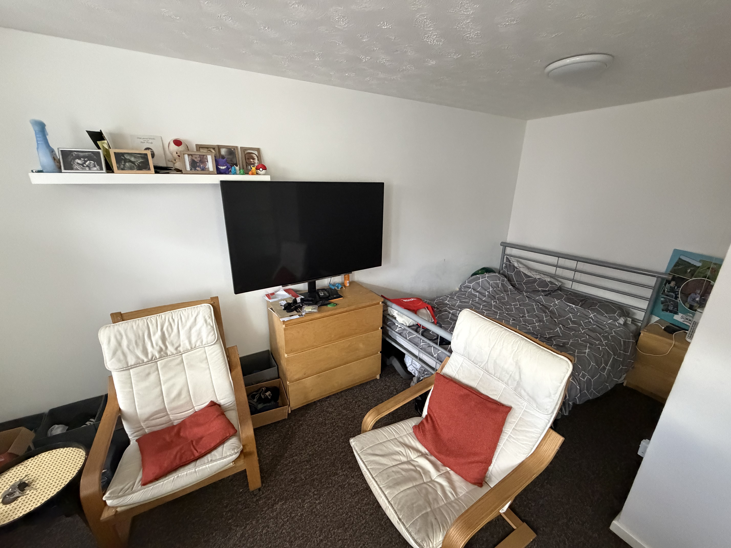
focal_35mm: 14
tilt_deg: -17.0
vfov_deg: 85.7
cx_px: 366
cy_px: 274
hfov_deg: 102.1
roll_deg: -0.5
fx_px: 296
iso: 800
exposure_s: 1/57
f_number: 2.2
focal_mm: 2.22
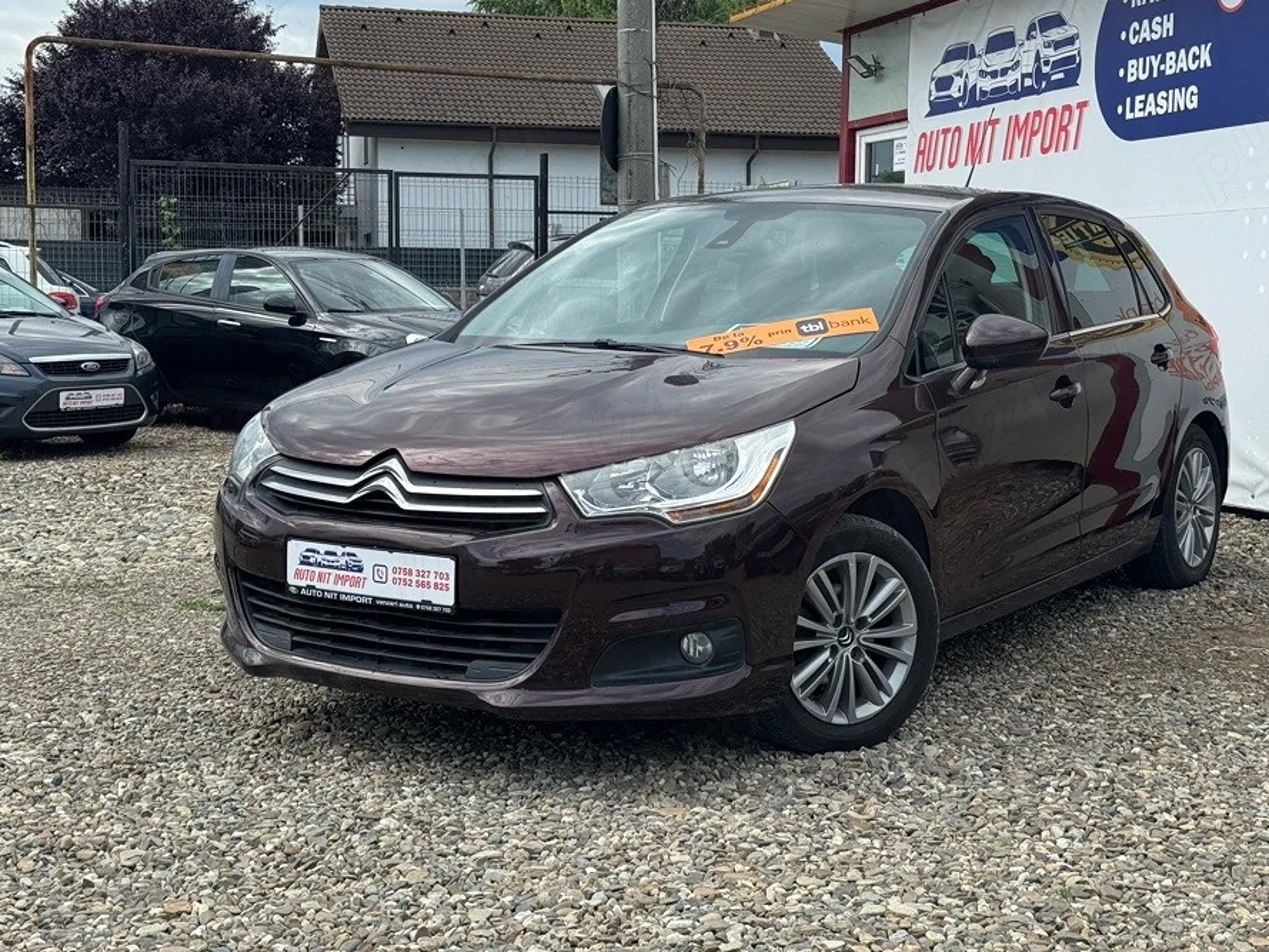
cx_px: 701
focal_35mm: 54
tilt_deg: -4.6
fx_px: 1980
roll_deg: -0.1
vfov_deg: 27.0
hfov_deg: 35.5
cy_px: 455
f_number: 1.78
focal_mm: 6.76
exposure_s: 1/2110
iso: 64
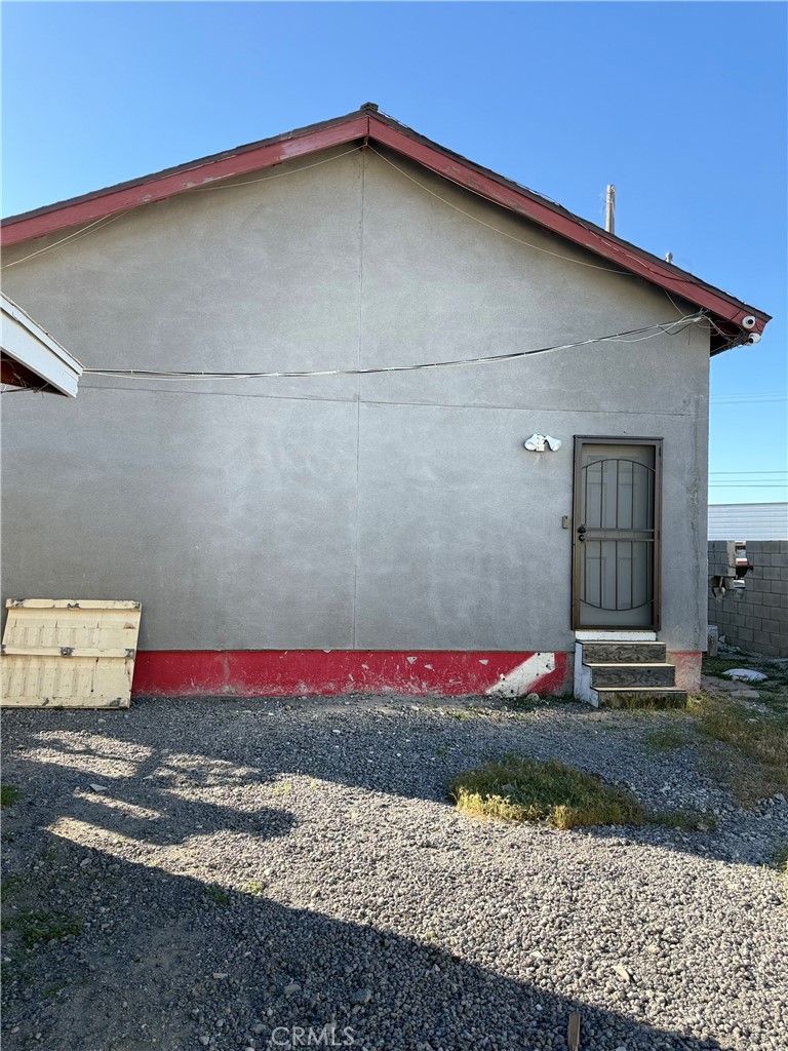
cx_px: 394
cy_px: 526
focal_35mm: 24
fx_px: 728
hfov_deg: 56.8
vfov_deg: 71.6
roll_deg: -1.0
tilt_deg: +2.5
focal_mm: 6.76
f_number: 1.78
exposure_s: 1/1292
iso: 80
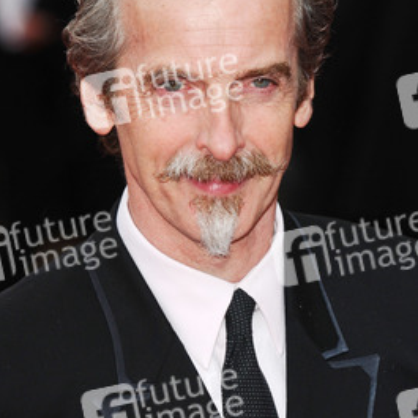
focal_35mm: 318
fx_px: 4340
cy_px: 170
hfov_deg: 5.5
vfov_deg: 5.5
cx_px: 209
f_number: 5
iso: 320
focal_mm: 165
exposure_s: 1/250
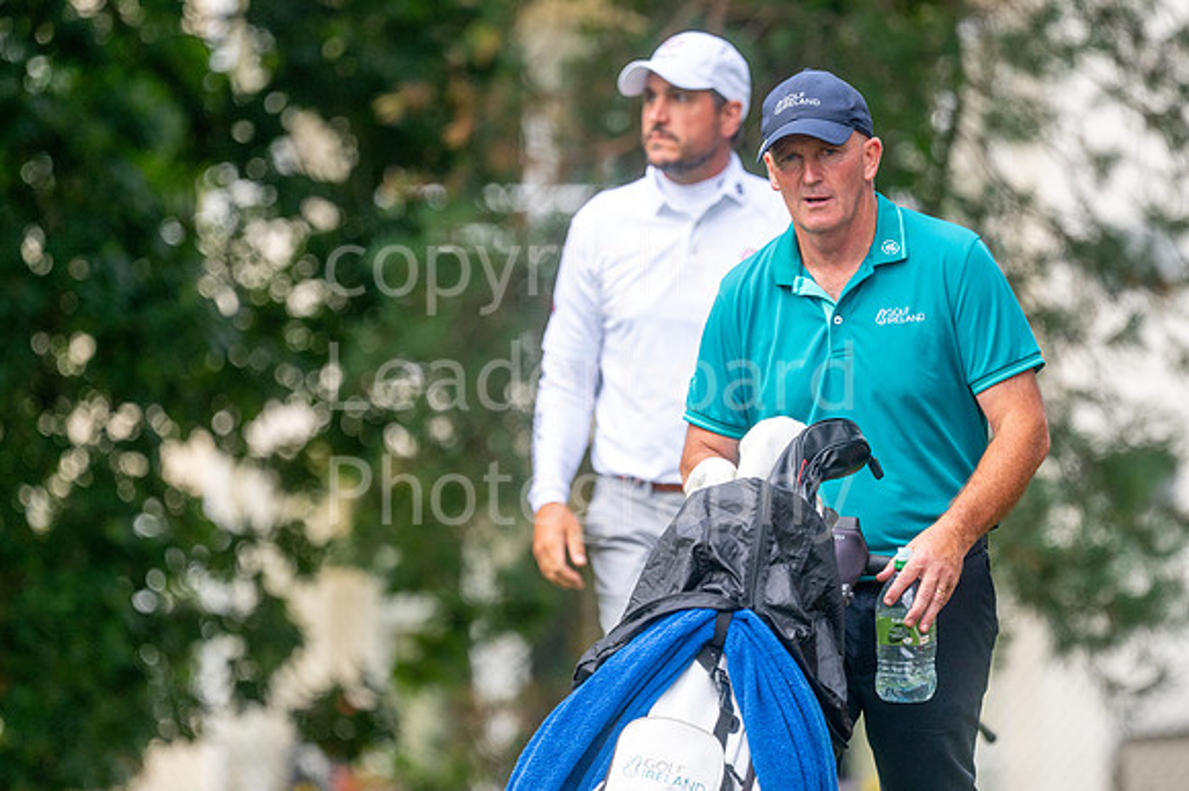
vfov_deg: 3.1
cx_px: 594
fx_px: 14853
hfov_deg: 4.6
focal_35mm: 450
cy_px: 396
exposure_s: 1/500
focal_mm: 300
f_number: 4
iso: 400
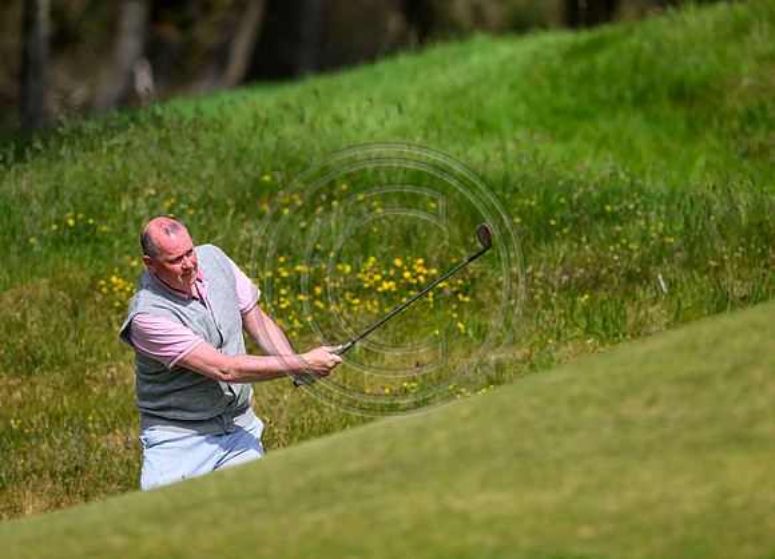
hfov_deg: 4.8
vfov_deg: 3.4
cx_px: 356
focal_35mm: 422
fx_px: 9307
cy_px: 280
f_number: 4
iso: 500
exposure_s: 1/6400
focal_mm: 400
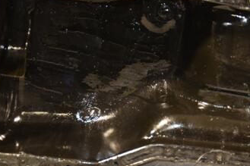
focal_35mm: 115
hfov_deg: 17.8
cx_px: 168
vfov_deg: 11.9
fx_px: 798
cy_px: 74
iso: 800
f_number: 4.8
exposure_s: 1/80
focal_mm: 42
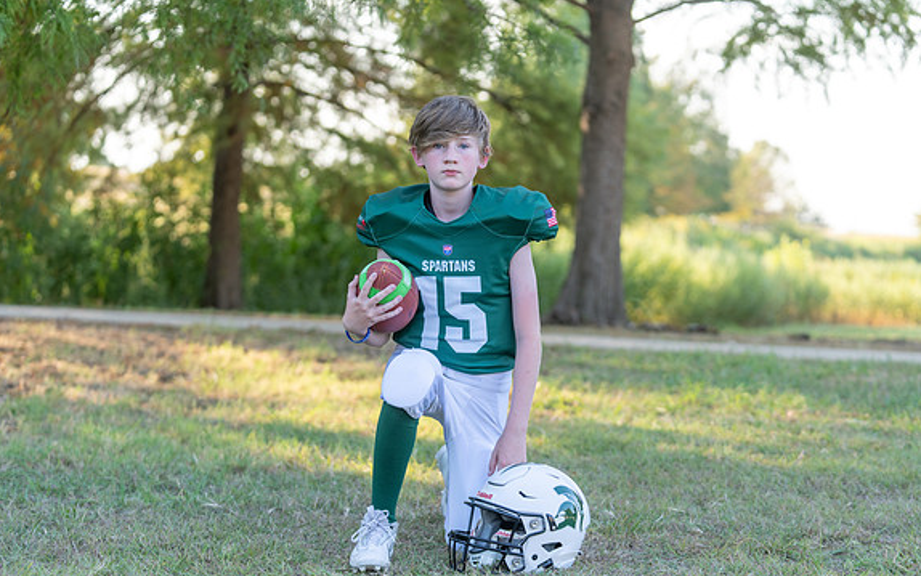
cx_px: 476
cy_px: 318
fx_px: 2008
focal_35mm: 80
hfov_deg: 25.8
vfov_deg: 16.3
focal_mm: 75
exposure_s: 1/320
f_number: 2.8
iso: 125
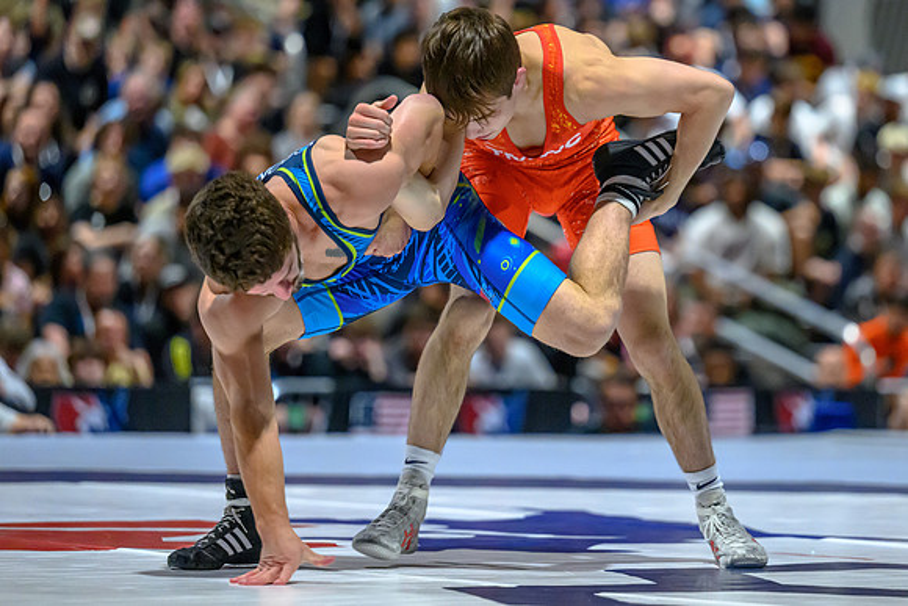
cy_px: 252
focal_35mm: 202
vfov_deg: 6.8
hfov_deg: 10.2
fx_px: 5094
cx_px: 496
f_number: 2.8
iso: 7200
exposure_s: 1/640
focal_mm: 160
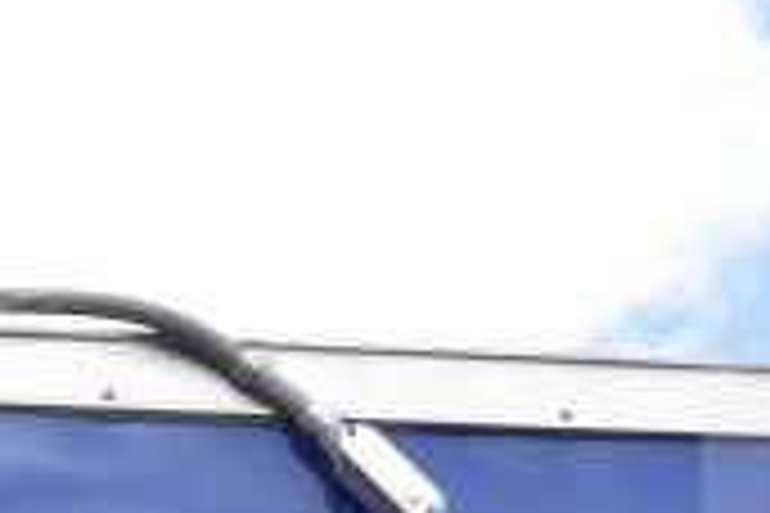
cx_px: 1085
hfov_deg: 14.5
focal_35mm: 134
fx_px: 2861
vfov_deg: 10.1
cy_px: 560
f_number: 7.1
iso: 200
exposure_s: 1/200
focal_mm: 25
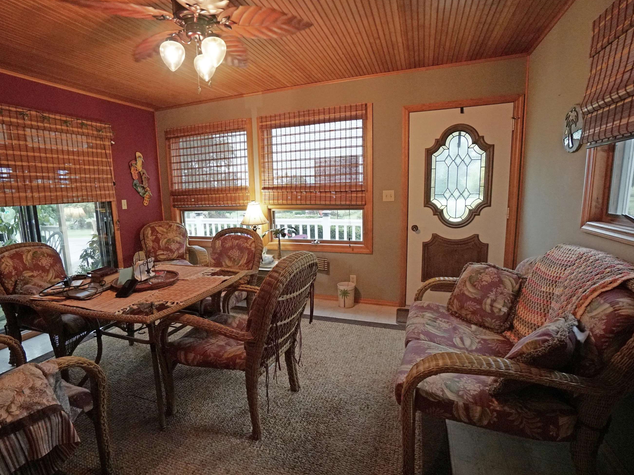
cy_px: 246
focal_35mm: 17
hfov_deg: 90.7
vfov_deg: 74.7
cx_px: 284
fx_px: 311
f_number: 4
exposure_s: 1/160
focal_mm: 10
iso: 4000
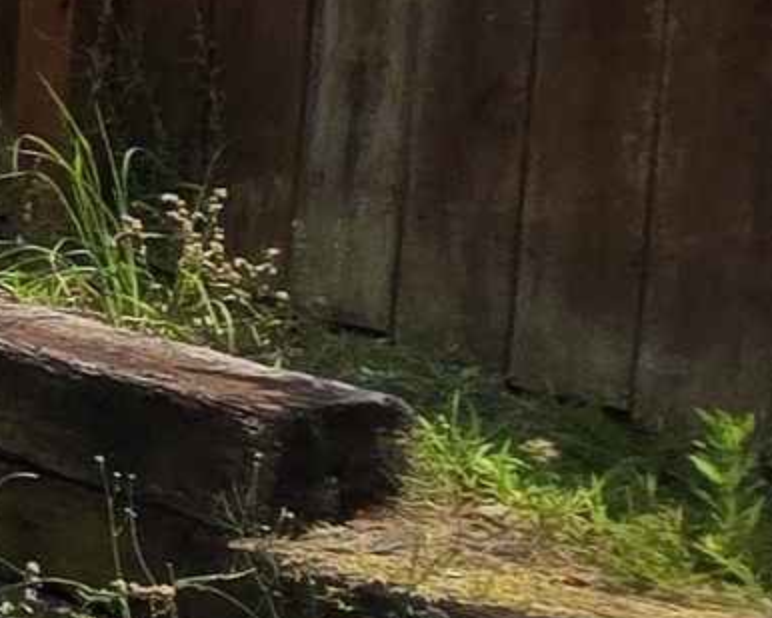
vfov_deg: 14.9
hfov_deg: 8.7
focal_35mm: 101
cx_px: -2158
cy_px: -24
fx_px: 2308
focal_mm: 2.2
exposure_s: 1/2937
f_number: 2.2
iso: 50
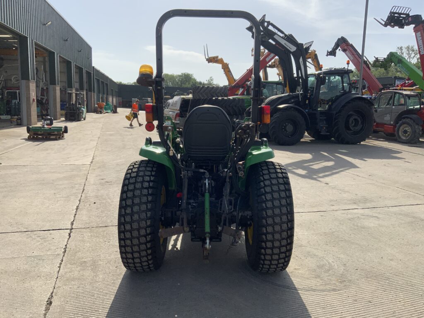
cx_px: 212
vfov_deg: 48.2
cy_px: 159
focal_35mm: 29
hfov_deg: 61.7
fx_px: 355
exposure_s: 1/2667
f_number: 1.8
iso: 20
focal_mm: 3
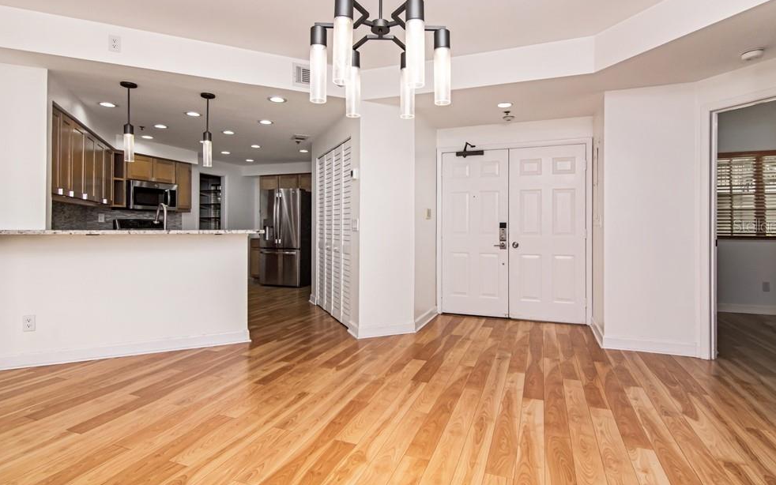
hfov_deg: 92.6
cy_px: 226
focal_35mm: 18
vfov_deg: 66.3
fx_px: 371
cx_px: 403
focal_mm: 11
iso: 640
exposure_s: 1/200
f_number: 9
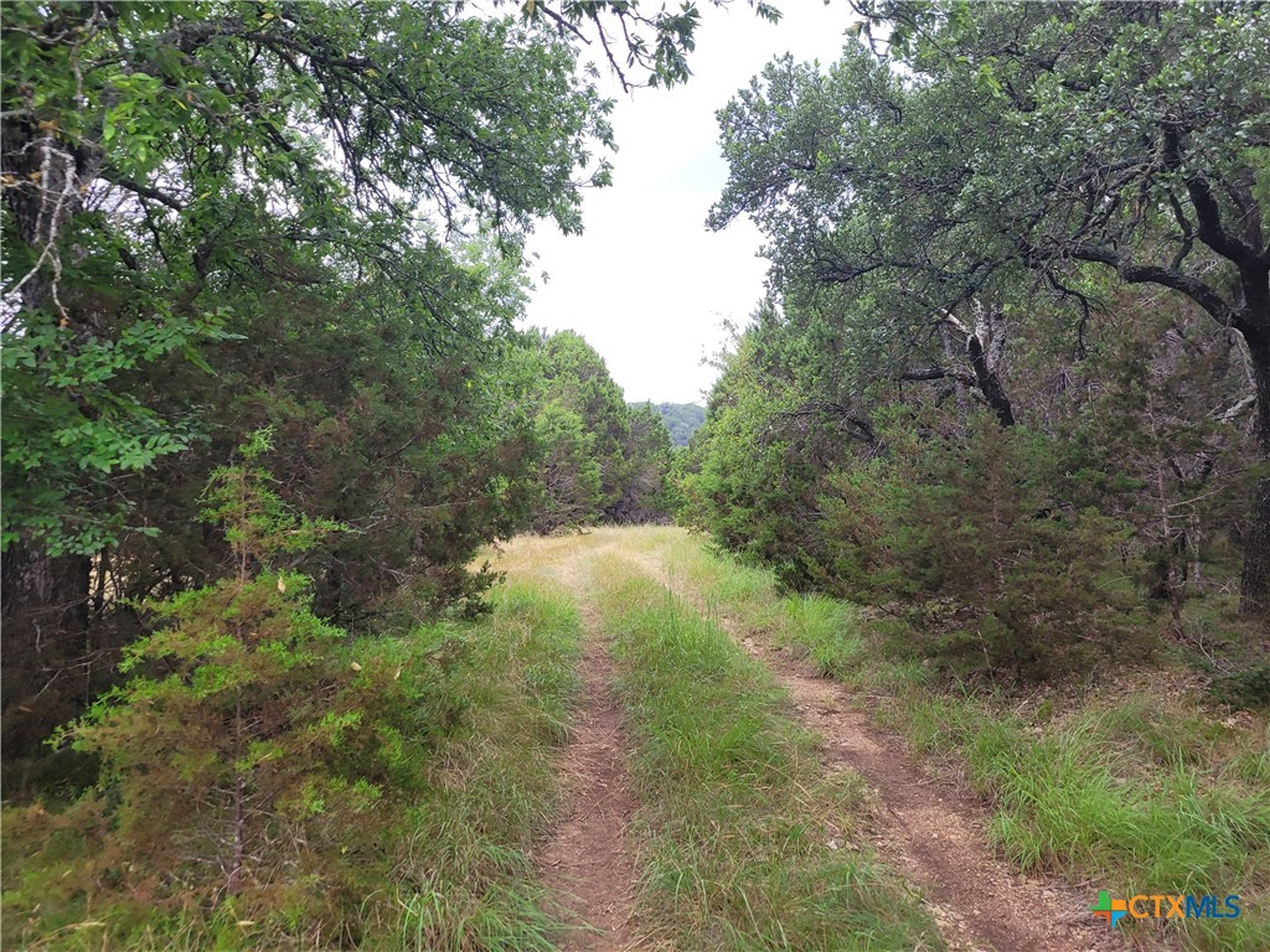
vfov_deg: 53.1
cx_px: 635
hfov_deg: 67.3
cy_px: 476
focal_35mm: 26
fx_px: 954
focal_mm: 5.4
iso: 64
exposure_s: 1/120
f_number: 1.8
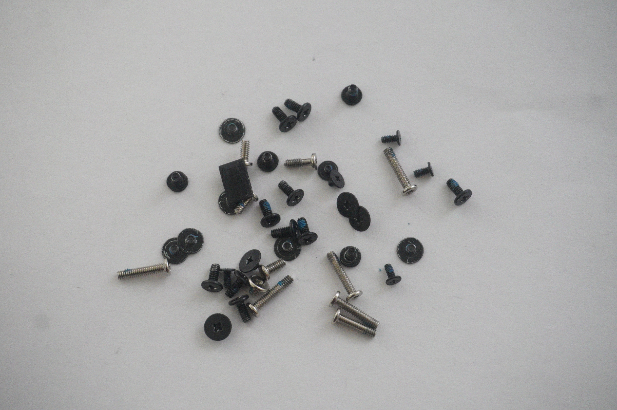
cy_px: 205
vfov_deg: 23.1
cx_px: 308
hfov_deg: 34.2
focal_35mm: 58
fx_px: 1002
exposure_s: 1/320
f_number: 5.6
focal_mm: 39
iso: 4000
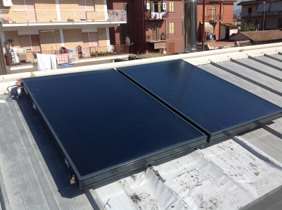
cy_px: 105
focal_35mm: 35
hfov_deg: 52.7
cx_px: 141
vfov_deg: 40.6
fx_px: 285
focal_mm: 4.28
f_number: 2.4
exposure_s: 1/2016
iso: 50
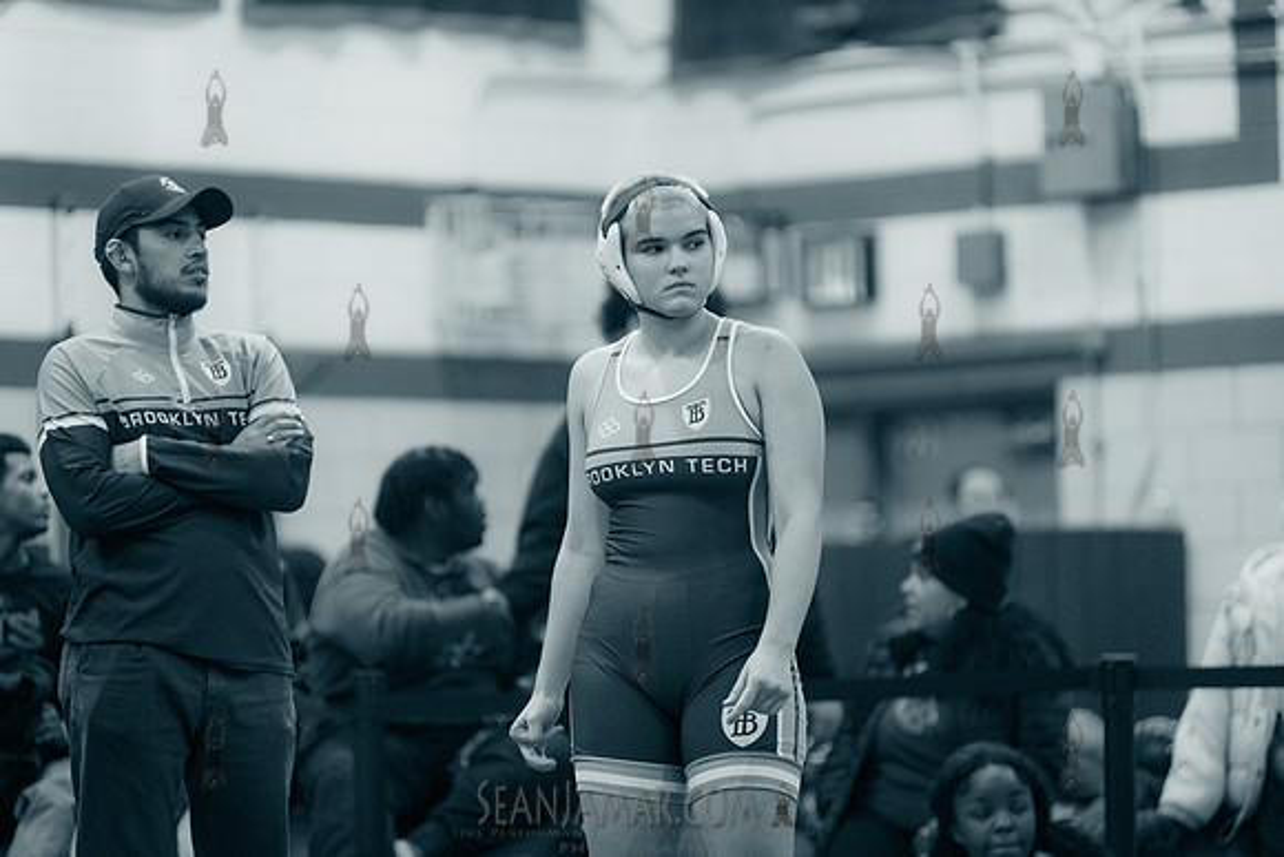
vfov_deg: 6.9
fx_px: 7135
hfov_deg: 10.3
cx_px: 642
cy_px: 428
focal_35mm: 200
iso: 5000
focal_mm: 200
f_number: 3.2
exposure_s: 1/400
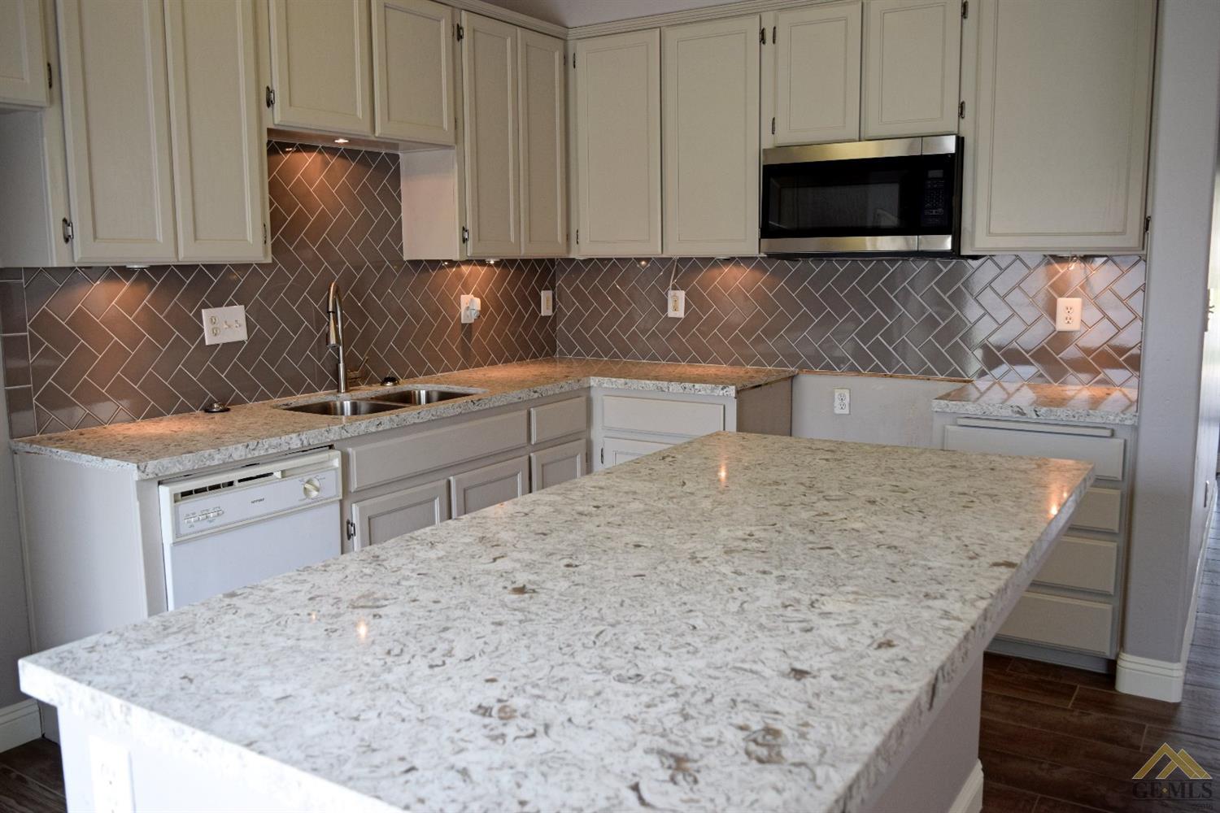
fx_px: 1017
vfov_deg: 43.6
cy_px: 406
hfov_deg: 61.9
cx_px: 610
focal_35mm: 30
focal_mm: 20
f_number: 5
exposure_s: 1/100
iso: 400
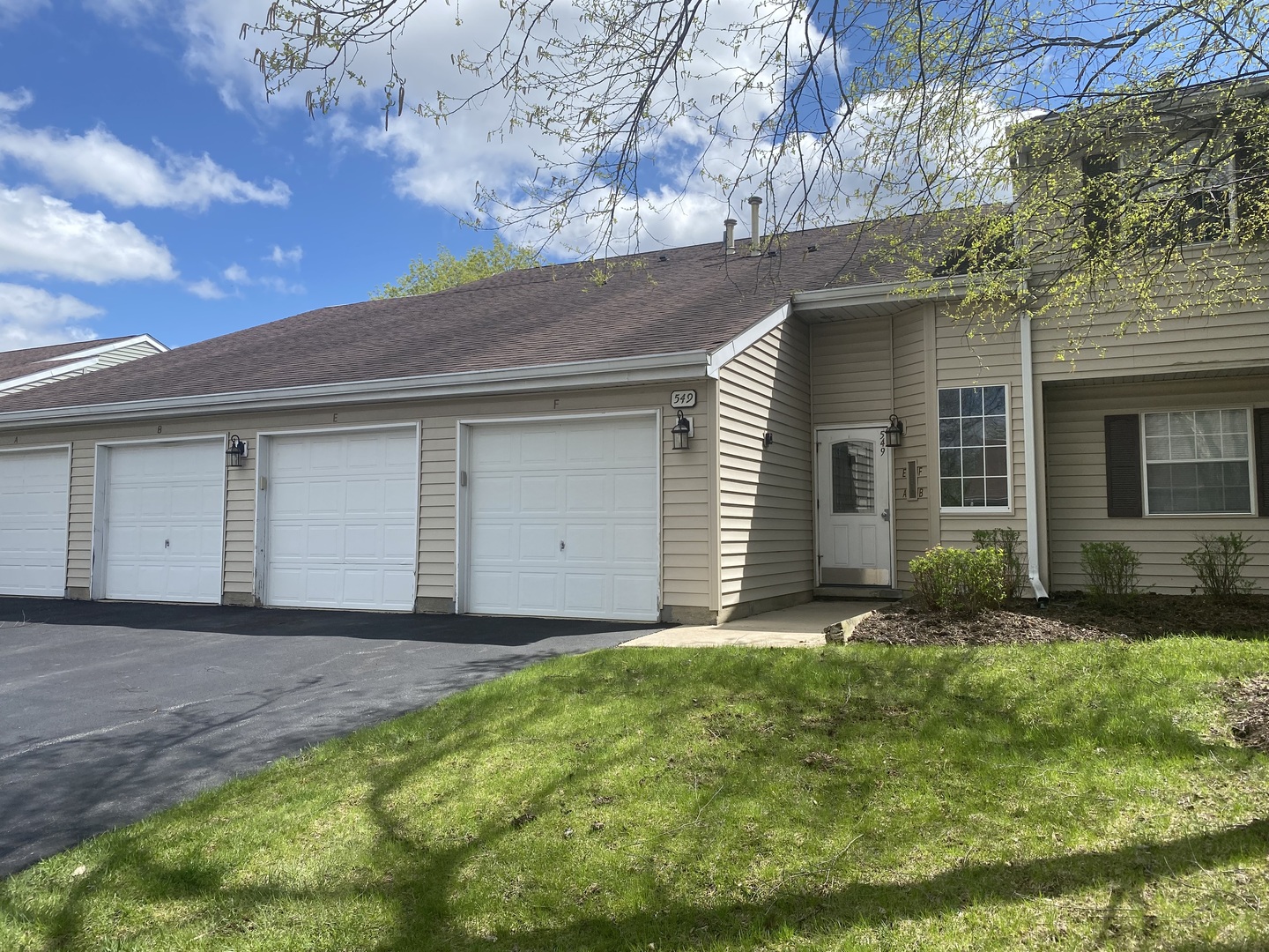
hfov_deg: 67.3
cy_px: 476
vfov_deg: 53.1
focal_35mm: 26
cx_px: 634
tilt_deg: +5.9
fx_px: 953
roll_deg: +0.6
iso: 32
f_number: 1.8
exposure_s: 1/2755
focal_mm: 4.25
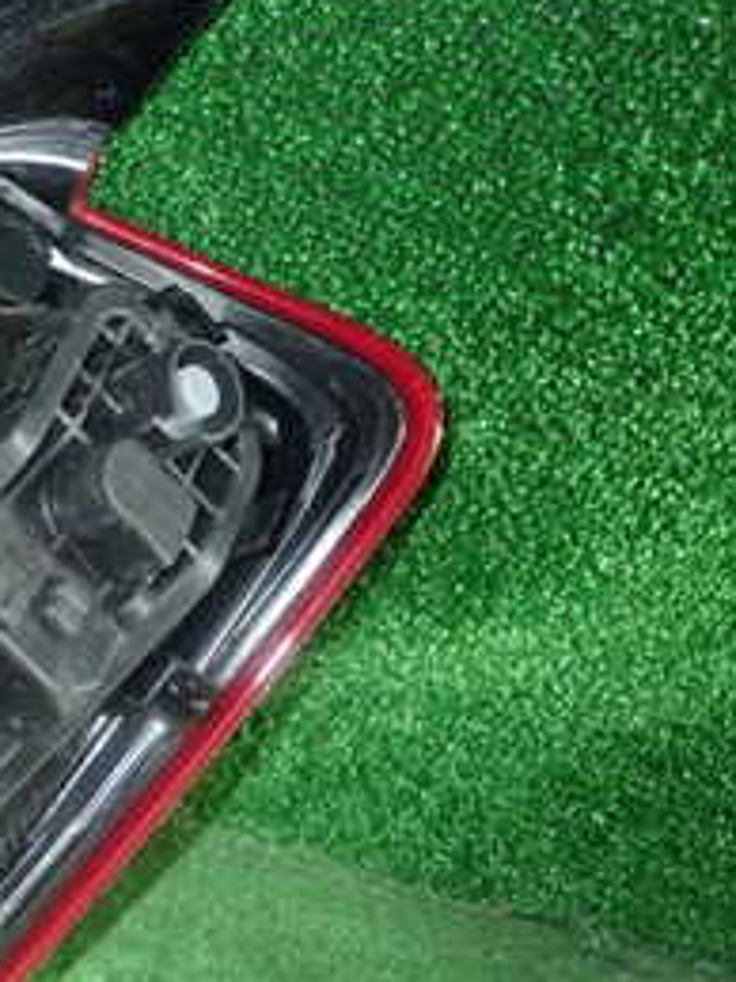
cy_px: 538
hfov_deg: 21.9
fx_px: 1646
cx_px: -292
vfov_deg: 33.2
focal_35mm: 58
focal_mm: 4.5
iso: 500
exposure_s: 1/30
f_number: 5.6
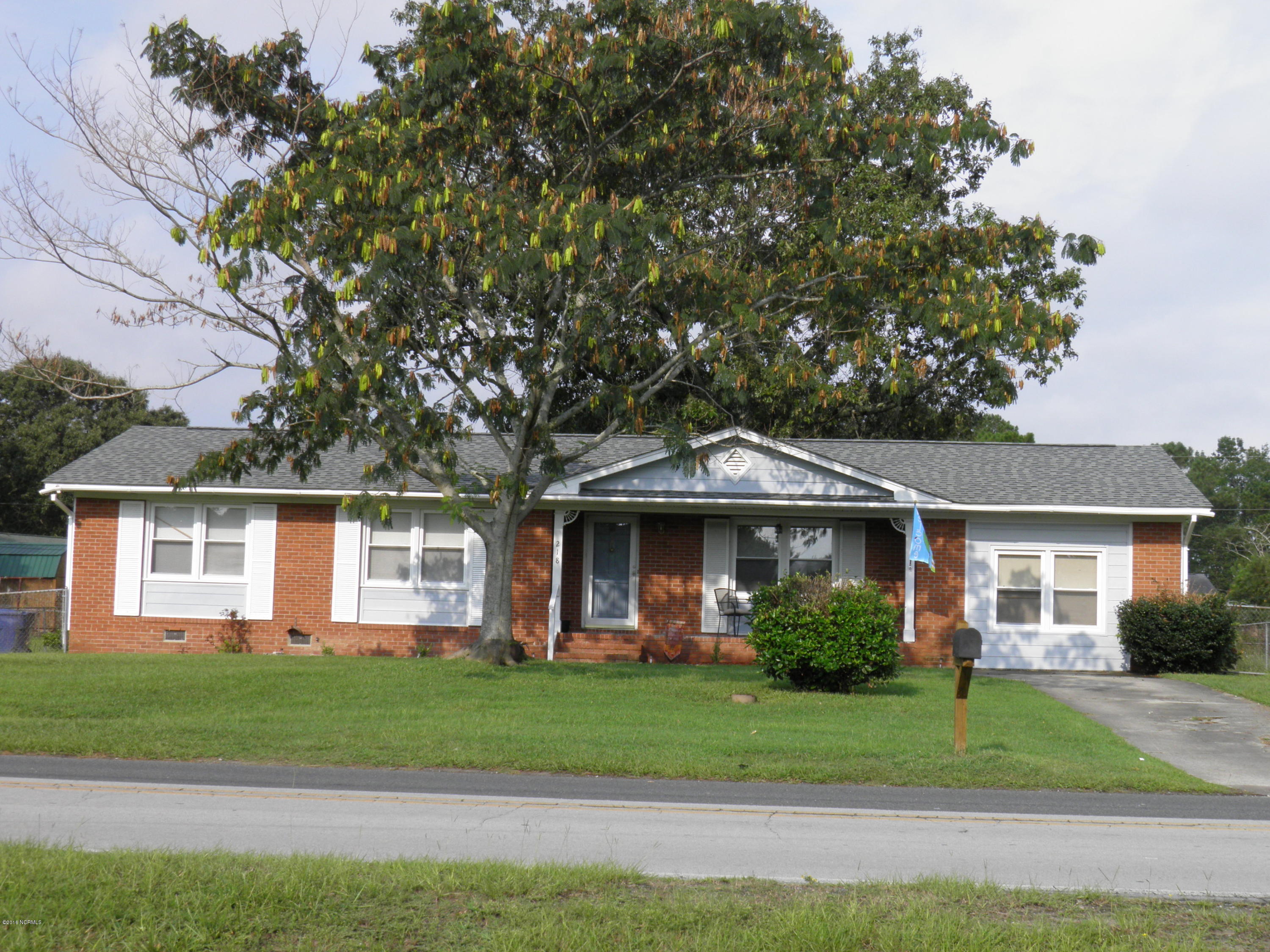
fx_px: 1798
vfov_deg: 29.7
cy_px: 476
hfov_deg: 38.9
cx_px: 635
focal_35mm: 49
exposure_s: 1/320
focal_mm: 8.9
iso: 50
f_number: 5.5
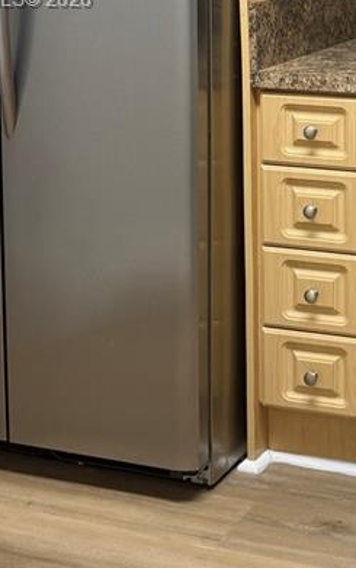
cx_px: 477
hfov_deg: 15.8
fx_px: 1209
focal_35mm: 78
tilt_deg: -6.1
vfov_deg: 25.2
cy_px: 1
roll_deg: -1.3
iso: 100
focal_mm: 6.76
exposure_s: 1/60
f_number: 1.78
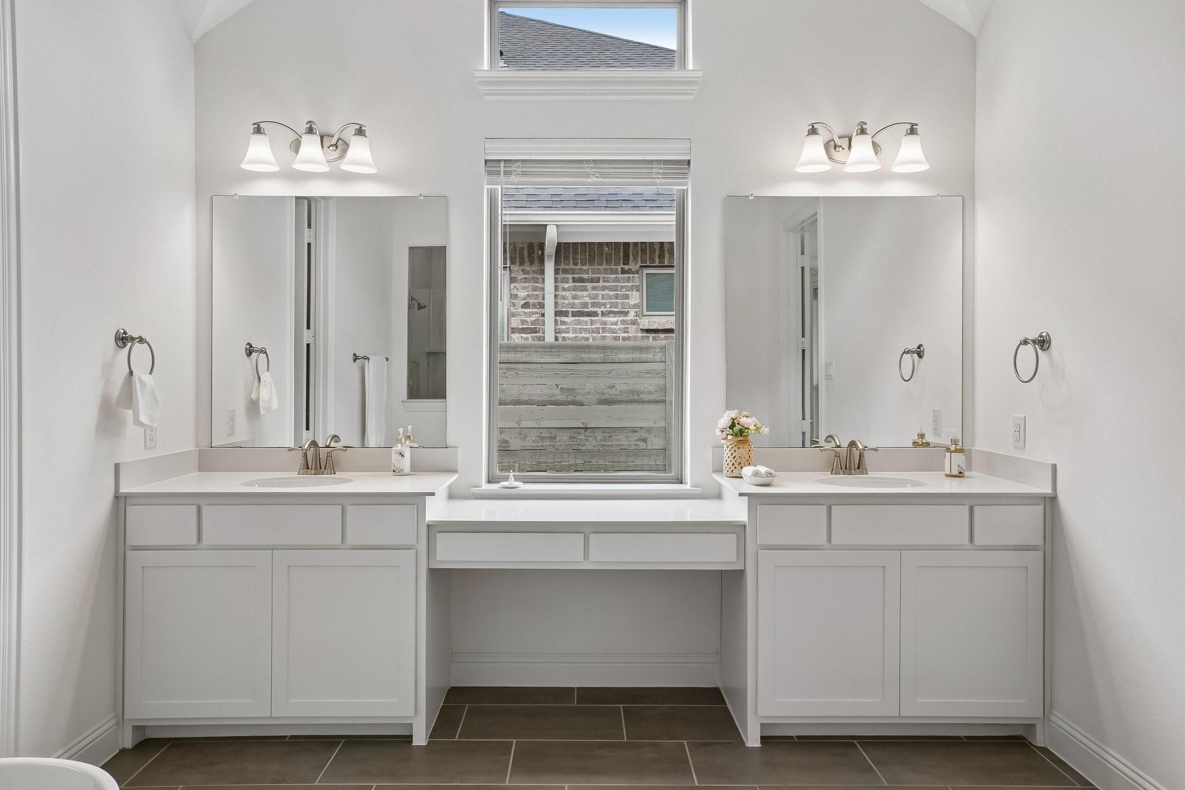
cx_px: 592
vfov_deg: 53.1
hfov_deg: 73.7
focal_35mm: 24
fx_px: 790
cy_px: 395
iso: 400
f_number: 8
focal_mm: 16
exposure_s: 1/80
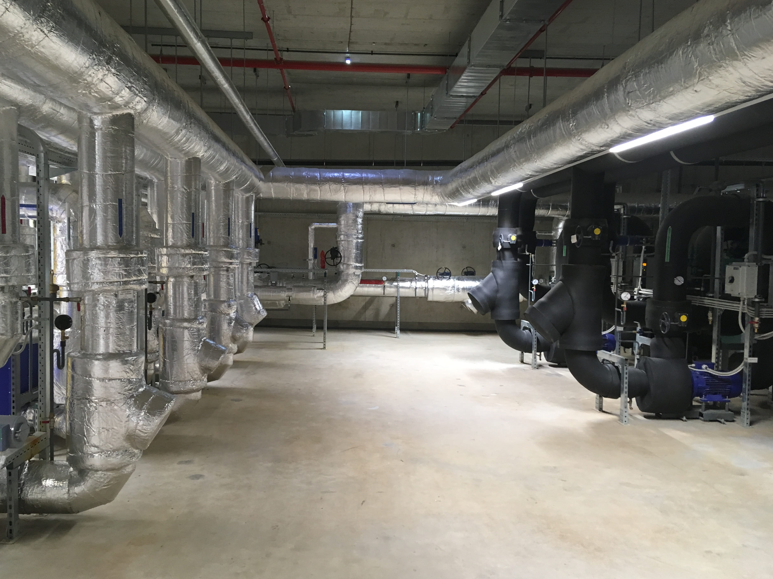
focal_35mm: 31
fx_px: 692
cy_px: 300
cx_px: 365
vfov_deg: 45.4
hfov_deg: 58.3
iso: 125
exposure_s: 1/33
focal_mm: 4.15
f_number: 2.2
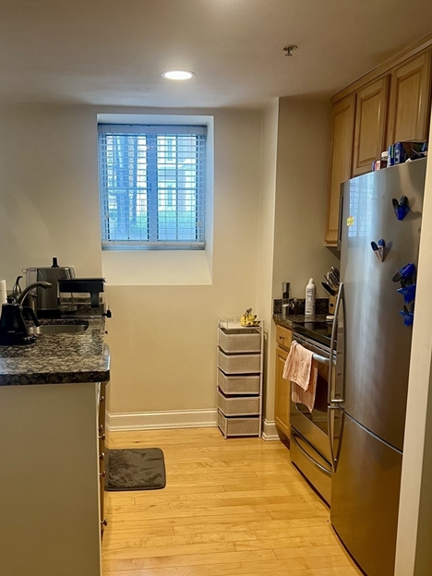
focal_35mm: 32
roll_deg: +0.3
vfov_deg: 56.5
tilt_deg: -9.4
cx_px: 177
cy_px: 340
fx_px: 532
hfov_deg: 44.0
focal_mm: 5.7
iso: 125
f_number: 1.5
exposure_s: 1/60
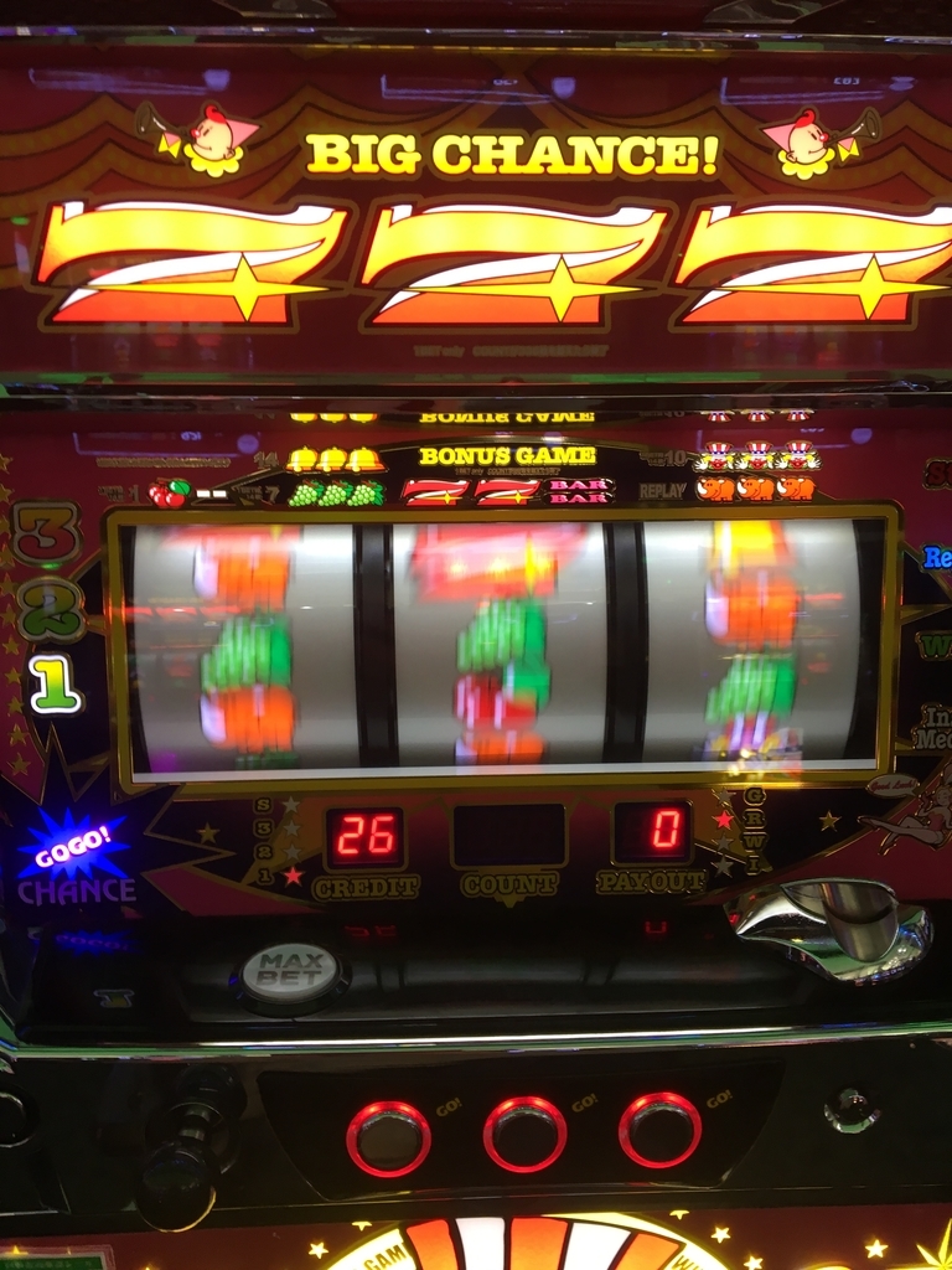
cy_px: 635
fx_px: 1063
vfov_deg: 61.7
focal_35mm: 29
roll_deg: +1.1
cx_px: 476
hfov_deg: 48.2
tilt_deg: -16.9
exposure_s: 1/30
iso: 50
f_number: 2.2
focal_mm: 4.15
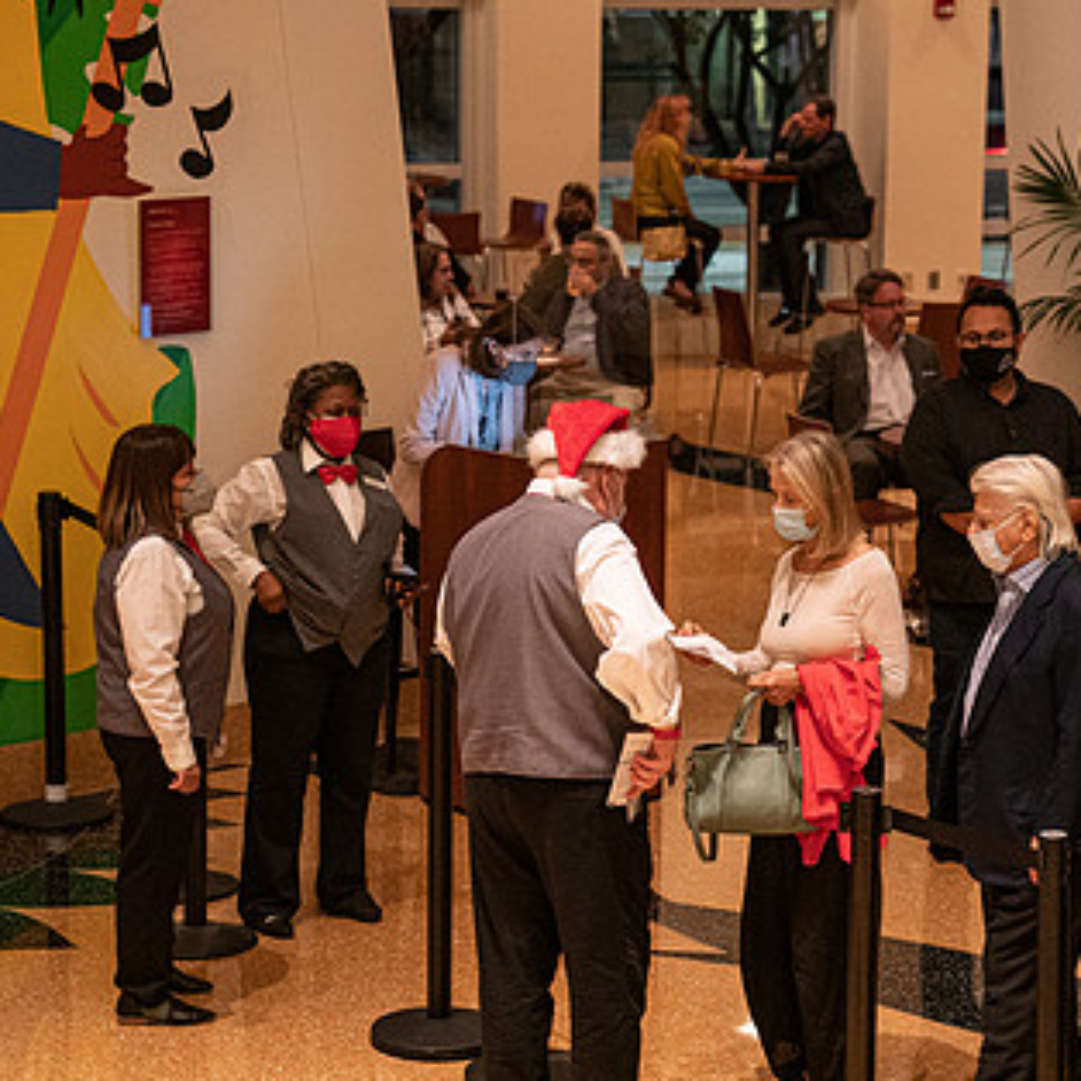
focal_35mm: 110
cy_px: 632
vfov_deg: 15.8
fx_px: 3886
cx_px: 709
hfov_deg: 15.8
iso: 4000
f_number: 3.2
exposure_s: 1/200
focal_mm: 70
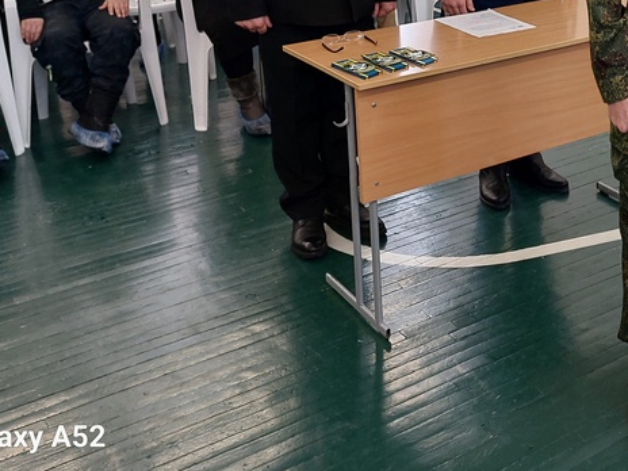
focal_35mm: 53
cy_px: 5
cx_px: 579
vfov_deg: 26.2
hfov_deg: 34.0
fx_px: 962
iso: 80
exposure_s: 1/50
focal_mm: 5.23
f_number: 1.8
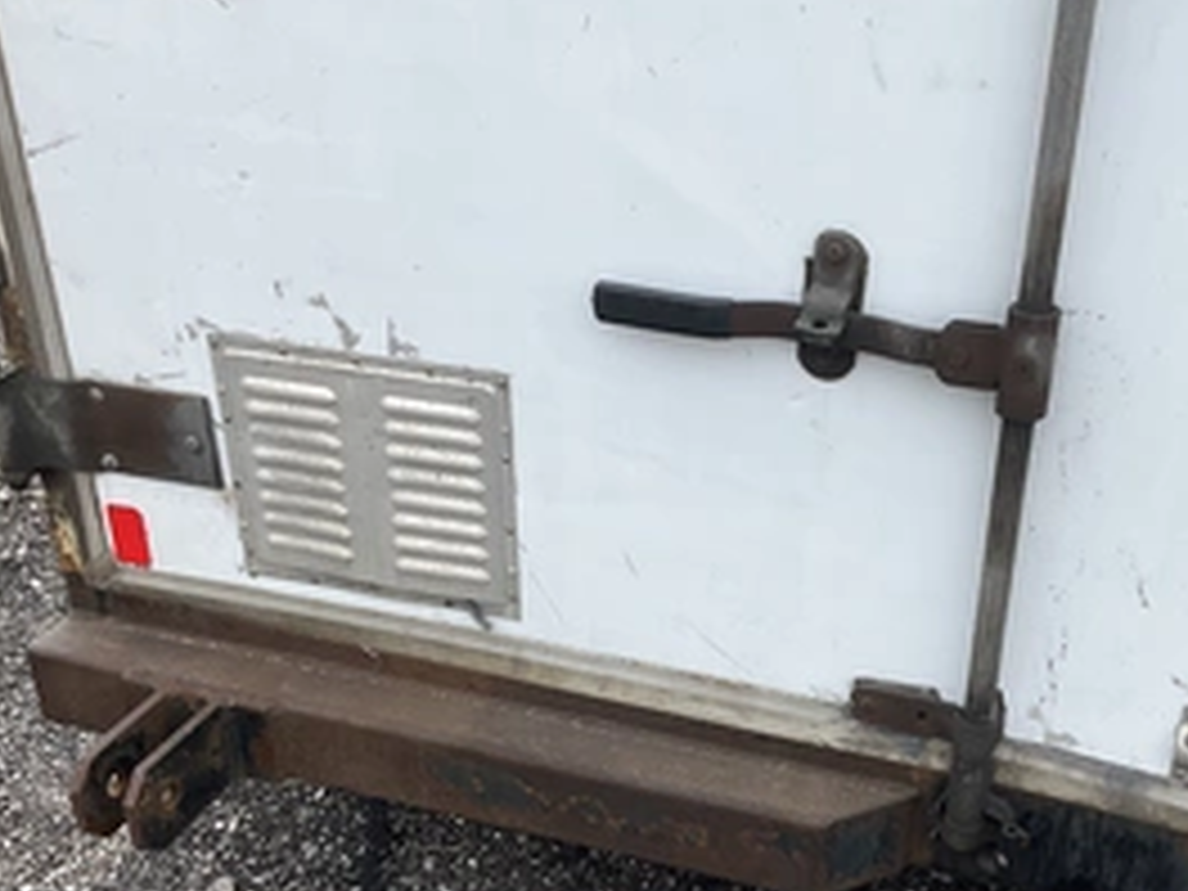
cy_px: 590
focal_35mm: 44
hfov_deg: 42.6
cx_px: 742
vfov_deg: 32.6
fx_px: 1510
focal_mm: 3
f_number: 1.8
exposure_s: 1/842
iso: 25
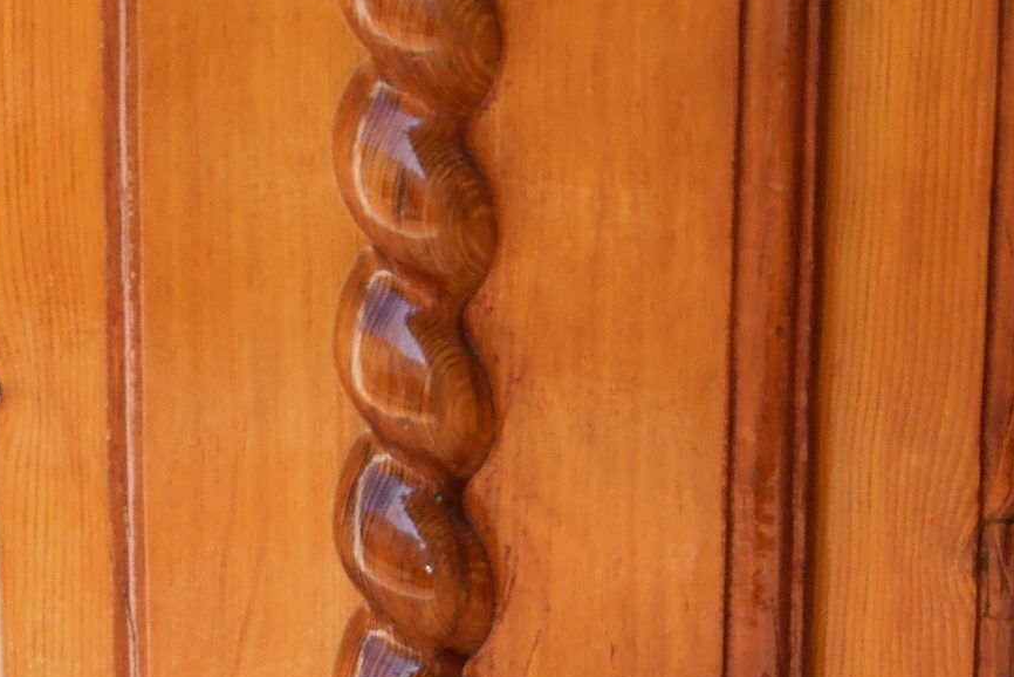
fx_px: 7100
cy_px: 825
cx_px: 153
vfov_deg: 5.4
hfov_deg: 8.1
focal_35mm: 252
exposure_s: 1/100
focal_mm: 14.3
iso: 100
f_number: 5.1
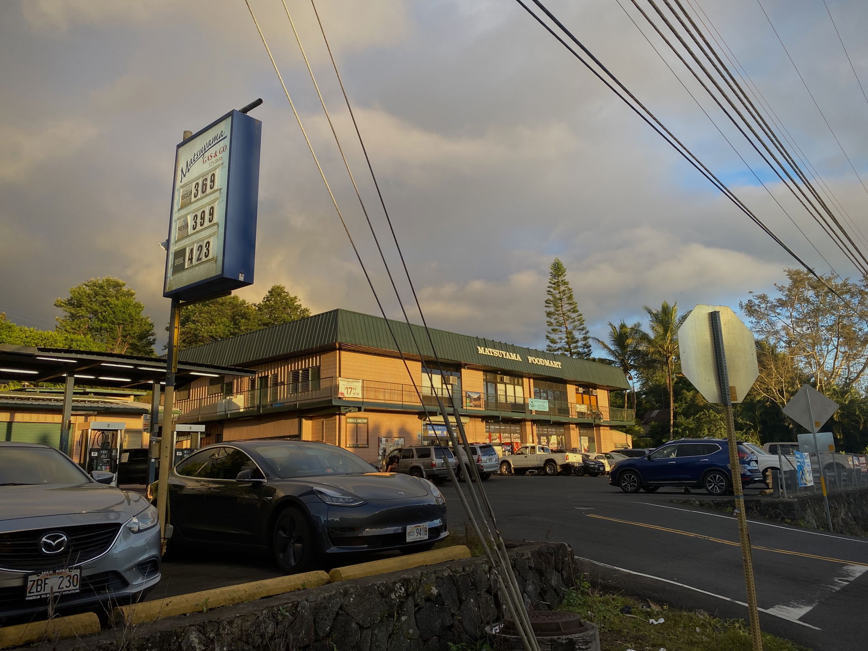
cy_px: 326
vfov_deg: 53.1
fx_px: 652
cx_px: 434
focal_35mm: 26
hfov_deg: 67.3
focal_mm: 4.25
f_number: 1.8
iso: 32
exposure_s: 1/420
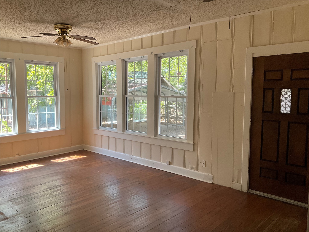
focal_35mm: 29
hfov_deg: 61.7
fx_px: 259
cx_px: 154
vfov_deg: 48.2
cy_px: 116
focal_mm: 3
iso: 64
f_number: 1.8
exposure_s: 1/122
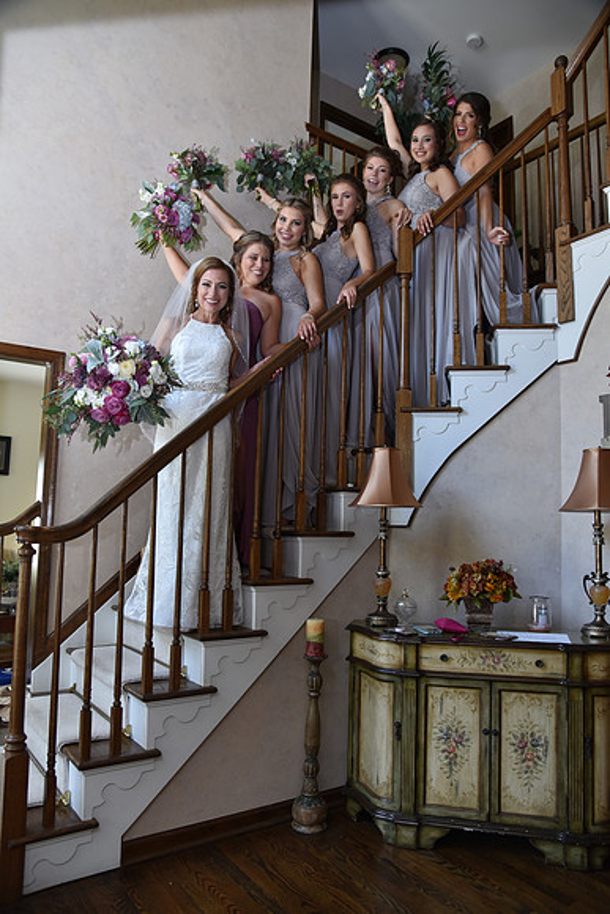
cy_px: 457
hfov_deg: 53.2
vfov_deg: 73.7
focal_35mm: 24
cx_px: 305
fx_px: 610
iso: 320
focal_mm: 24
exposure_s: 1/80
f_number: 4.5
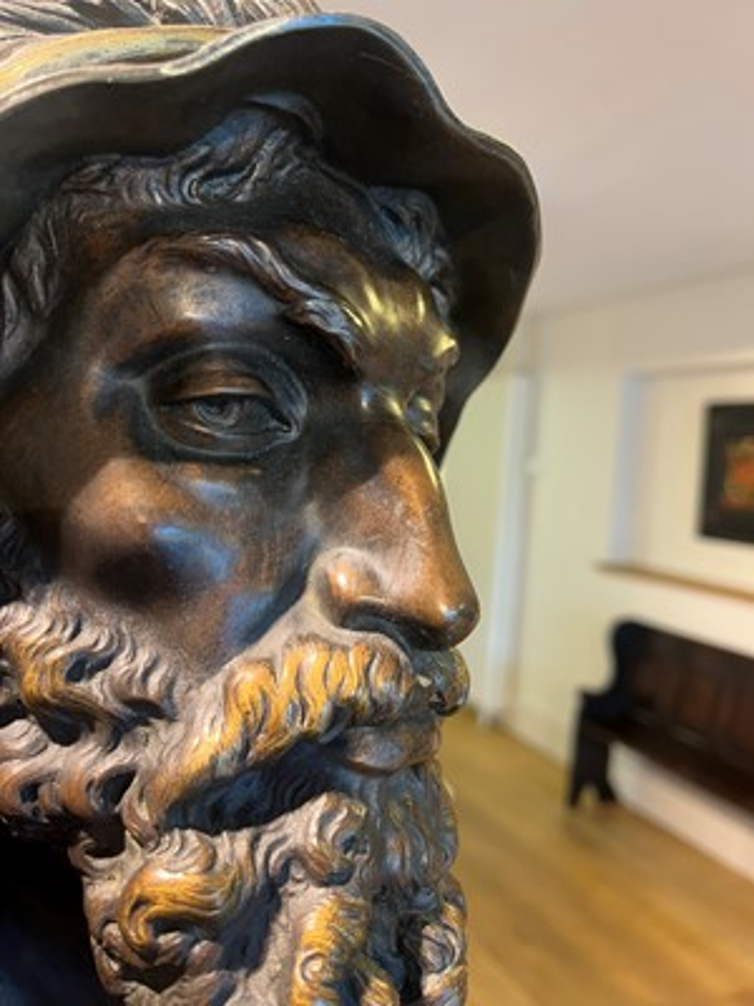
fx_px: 755
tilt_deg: -4.1
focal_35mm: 26
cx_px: 377
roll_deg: -2.9
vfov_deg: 67.3
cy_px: 503
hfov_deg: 53.1
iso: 80
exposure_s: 1/50
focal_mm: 5.1
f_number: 1.6
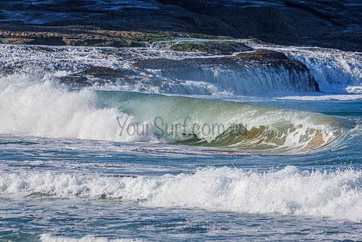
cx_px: 181
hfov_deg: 2.7
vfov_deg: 1.8
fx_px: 7543
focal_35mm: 750
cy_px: 121
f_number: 5.6
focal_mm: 500
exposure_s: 1/2000
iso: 280
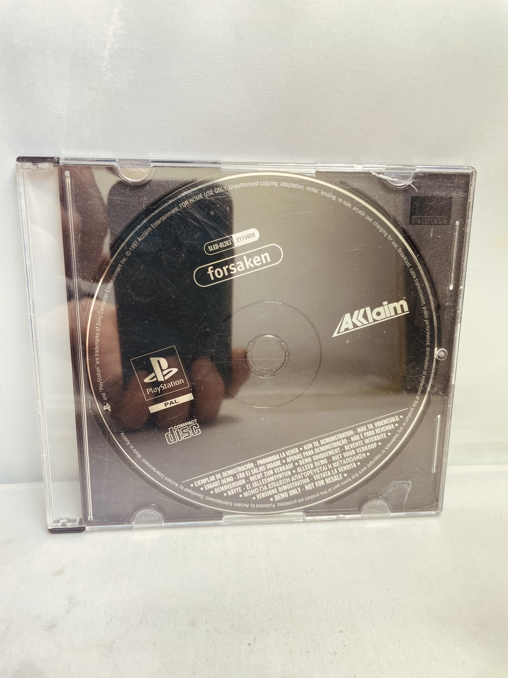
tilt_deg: -25.2
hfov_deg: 53.1
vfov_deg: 67.3
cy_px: 339
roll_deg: -1.4
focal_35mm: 26
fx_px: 509
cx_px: 254
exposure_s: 1/213
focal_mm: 4.2
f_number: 1.6
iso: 32
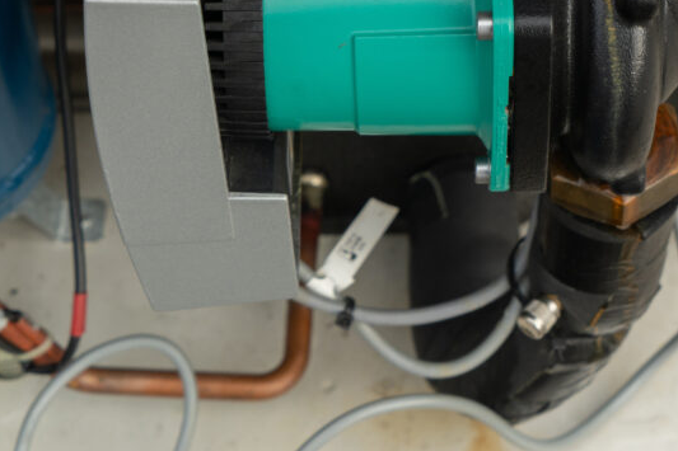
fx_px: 2316
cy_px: 22
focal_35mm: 123
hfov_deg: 16.7
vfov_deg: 11.1
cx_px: 384
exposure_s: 1/60
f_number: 7.1
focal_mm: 64
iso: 320
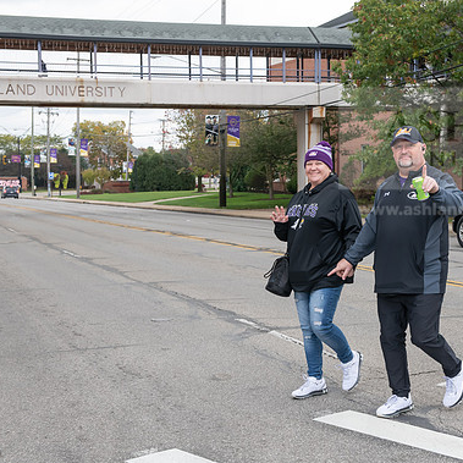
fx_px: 984
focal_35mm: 65
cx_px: 302
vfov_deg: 26.5
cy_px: 235
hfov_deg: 26.4
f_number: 6.3
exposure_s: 1/320
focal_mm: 50
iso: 500
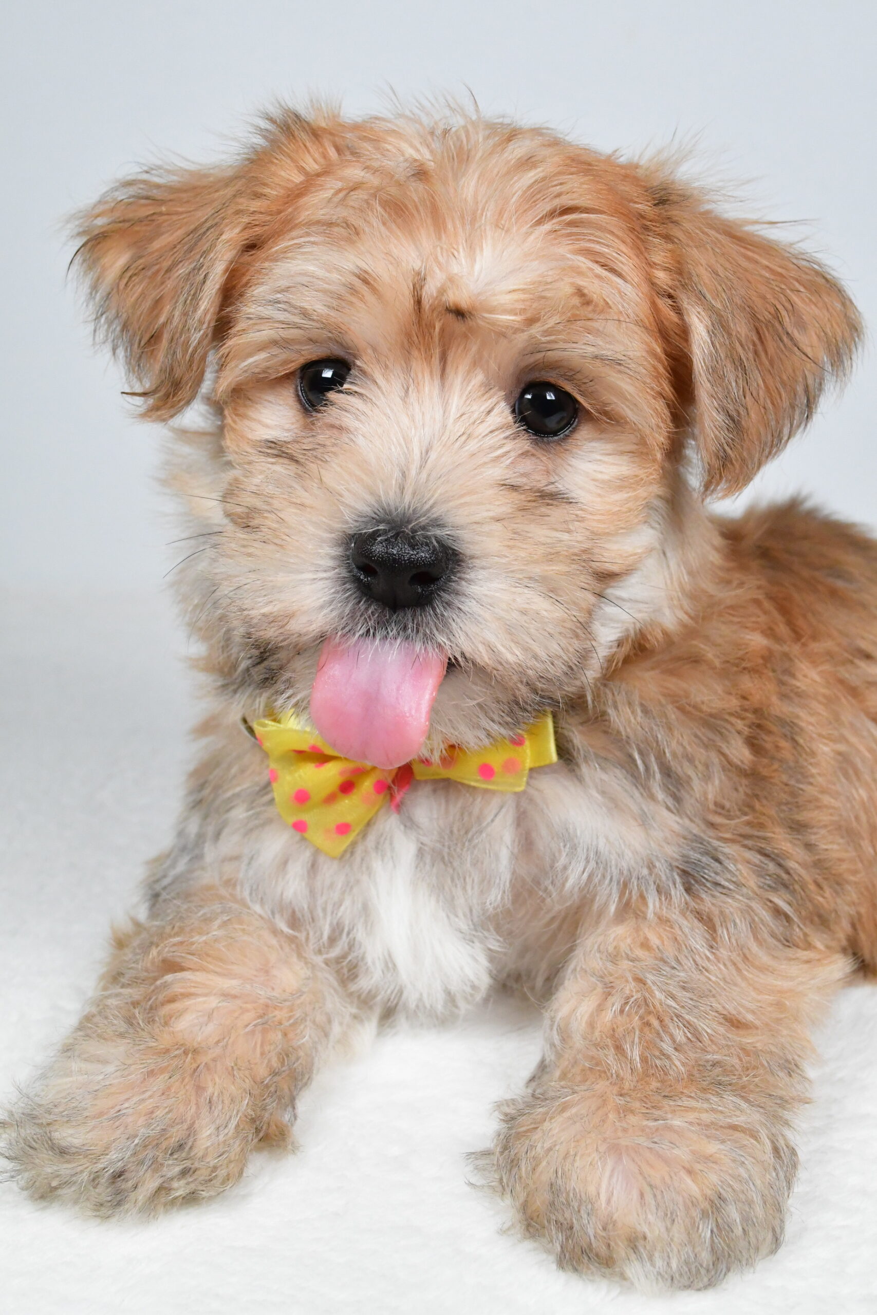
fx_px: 1534
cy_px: 658
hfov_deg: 31.9
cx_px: 438
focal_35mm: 42
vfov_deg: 46.4
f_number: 10
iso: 5000
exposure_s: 1/1250
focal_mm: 28
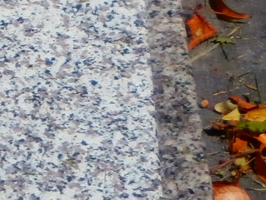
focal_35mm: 409
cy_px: -101
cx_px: -235
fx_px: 3141
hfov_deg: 4.8
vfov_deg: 3.6
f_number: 4.7
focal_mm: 12.1
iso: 100
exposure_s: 1/1250
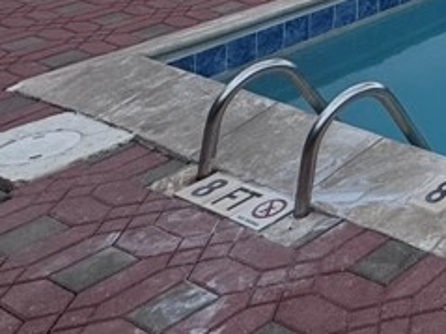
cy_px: -330
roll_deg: -1.5
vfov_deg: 17.5
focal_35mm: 60
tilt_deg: +4.8
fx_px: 773
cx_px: 776
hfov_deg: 22.0
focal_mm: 2.22
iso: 50
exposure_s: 1/3390
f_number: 2.2
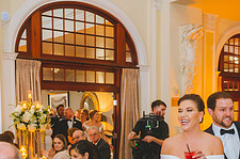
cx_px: 153
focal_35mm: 62
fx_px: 412
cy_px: 158
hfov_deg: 32.3
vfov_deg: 21.1
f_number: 2.8
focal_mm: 24
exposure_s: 1/100
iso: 2000
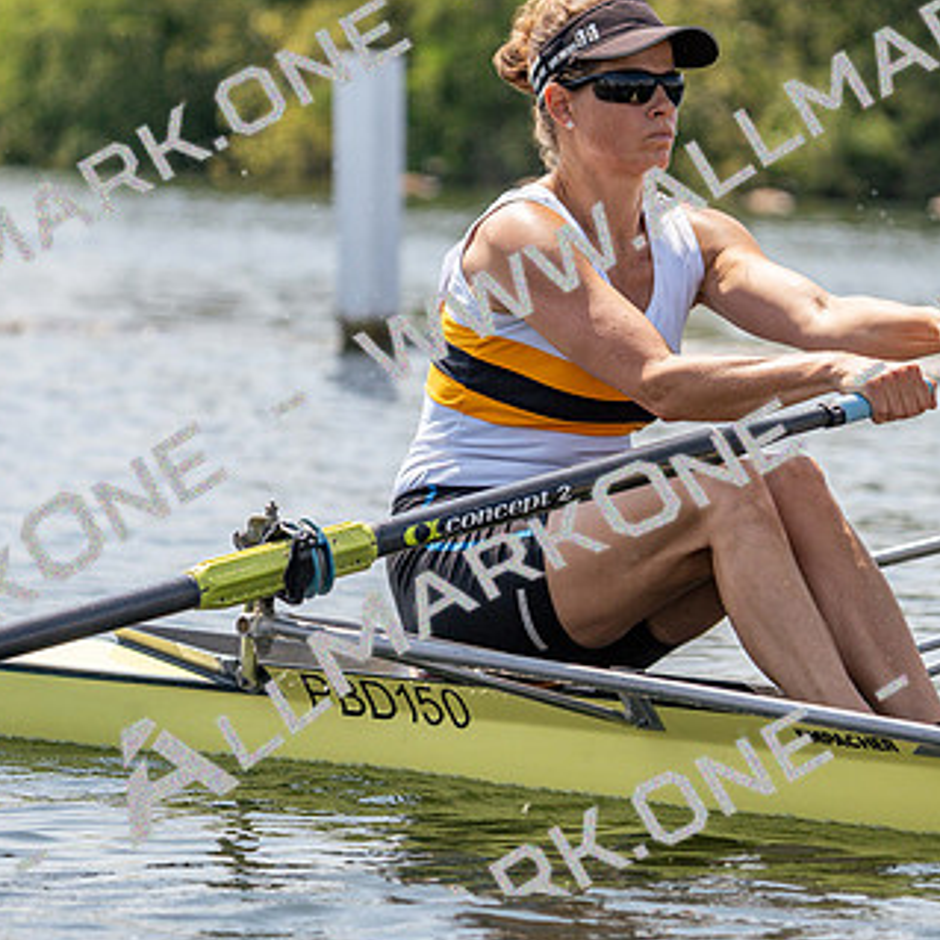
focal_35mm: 309
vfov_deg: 5.7
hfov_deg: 5.7
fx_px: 9493
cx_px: 719
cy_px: 390
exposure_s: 1/1600
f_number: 5.6
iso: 200
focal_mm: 200
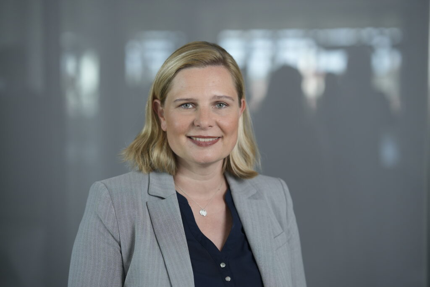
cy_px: 144
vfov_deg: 16.1
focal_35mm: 85
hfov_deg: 23.9
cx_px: 215
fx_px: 1015
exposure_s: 1/125
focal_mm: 85
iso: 500
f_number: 2
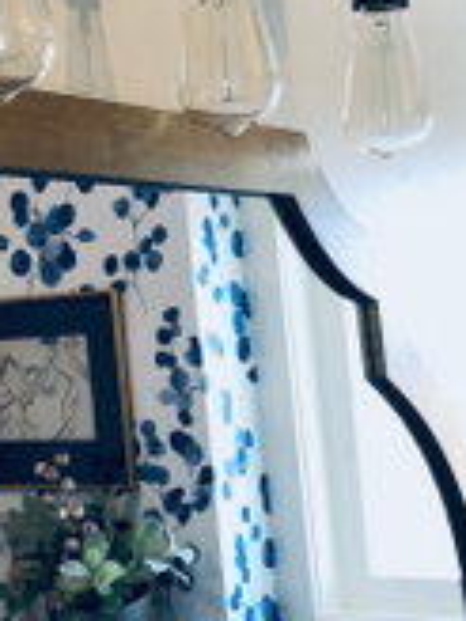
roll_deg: +2.8
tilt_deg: +8.8
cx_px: -114
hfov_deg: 17.1
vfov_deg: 23.5
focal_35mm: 82
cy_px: 136
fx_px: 1472
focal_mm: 3.99
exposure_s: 1/30
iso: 32
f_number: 1.8
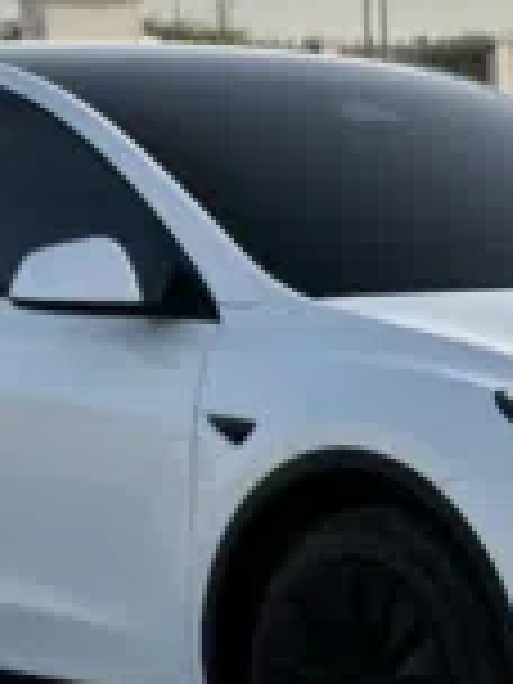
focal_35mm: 203
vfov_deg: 9.7
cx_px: 639
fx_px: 4011
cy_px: 333
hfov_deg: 7.3
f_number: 2.8
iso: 25
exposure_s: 1/250
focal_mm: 9
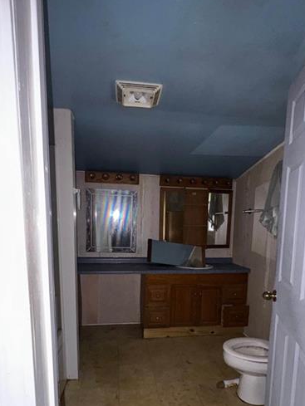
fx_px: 258
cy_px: 257
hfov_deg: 61.1
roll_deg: -1.0
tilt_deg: -8.4
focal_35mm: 22
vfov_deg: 74.9
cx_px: 156
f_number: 2.2
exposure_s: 1/30
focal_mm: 2.22
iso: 250
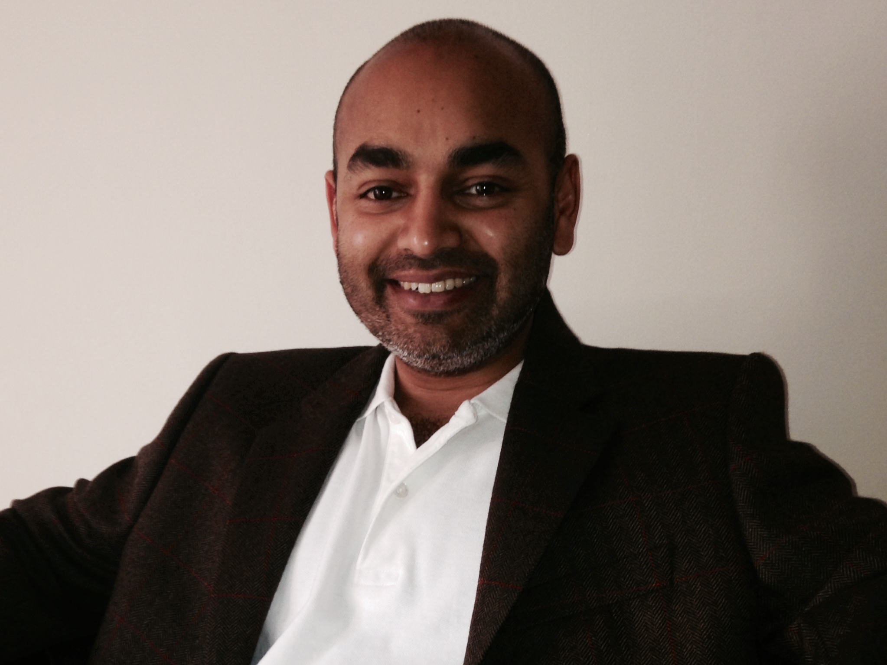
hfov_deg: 55.4
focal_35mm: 33
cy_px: 332
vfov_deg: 42.9
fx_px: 845
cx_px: 444
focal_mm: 4.12
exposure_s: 1/20
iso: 50
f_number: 2.4
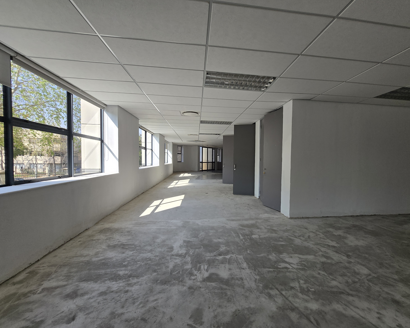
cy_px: 165
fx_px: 170
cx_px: 224
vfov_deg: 88.0
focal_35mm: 14
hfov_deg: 100.4
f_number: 2.2
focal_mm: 1.7
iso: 25
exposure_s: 1/310
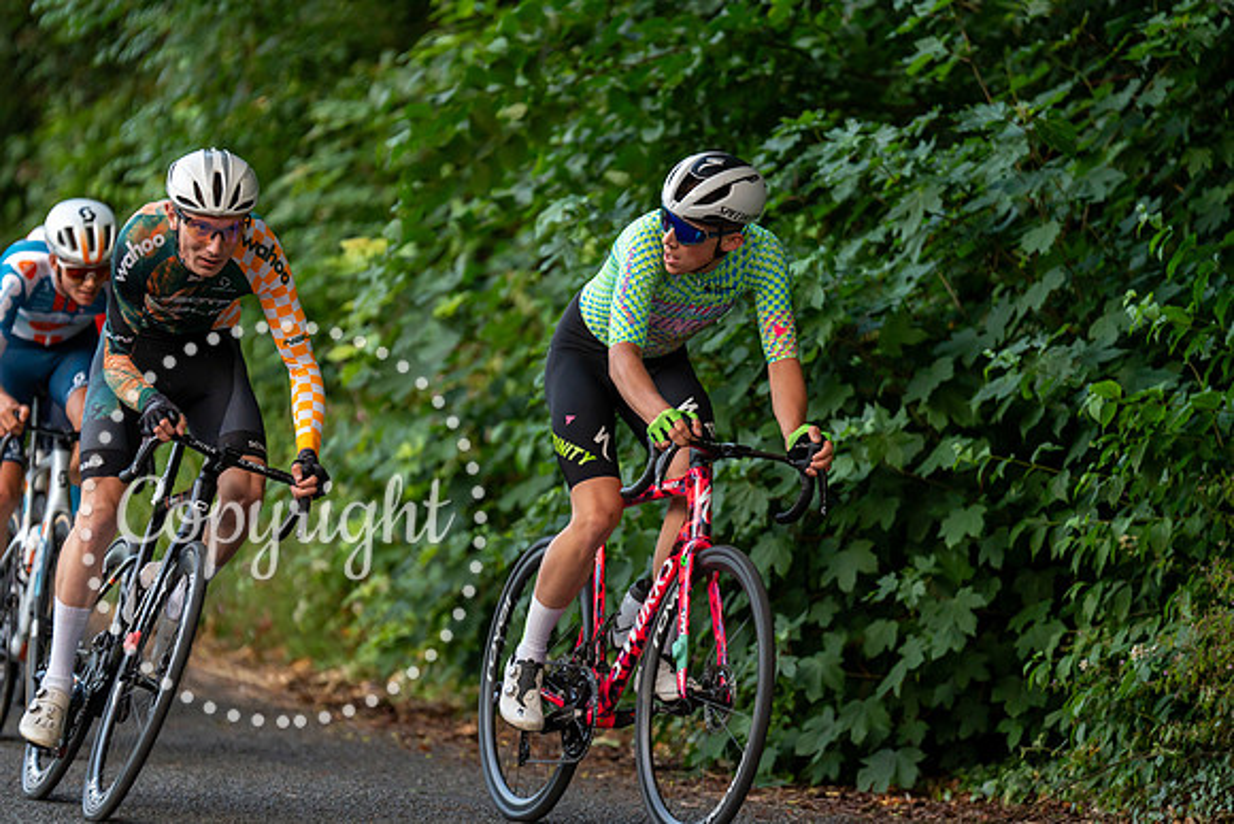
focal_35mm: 185
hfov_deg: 11.1
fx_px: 6343
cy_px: 412
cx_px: 617
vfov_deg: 7.4
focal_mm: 185
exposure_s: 1/1000
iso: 1250
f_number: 2.8
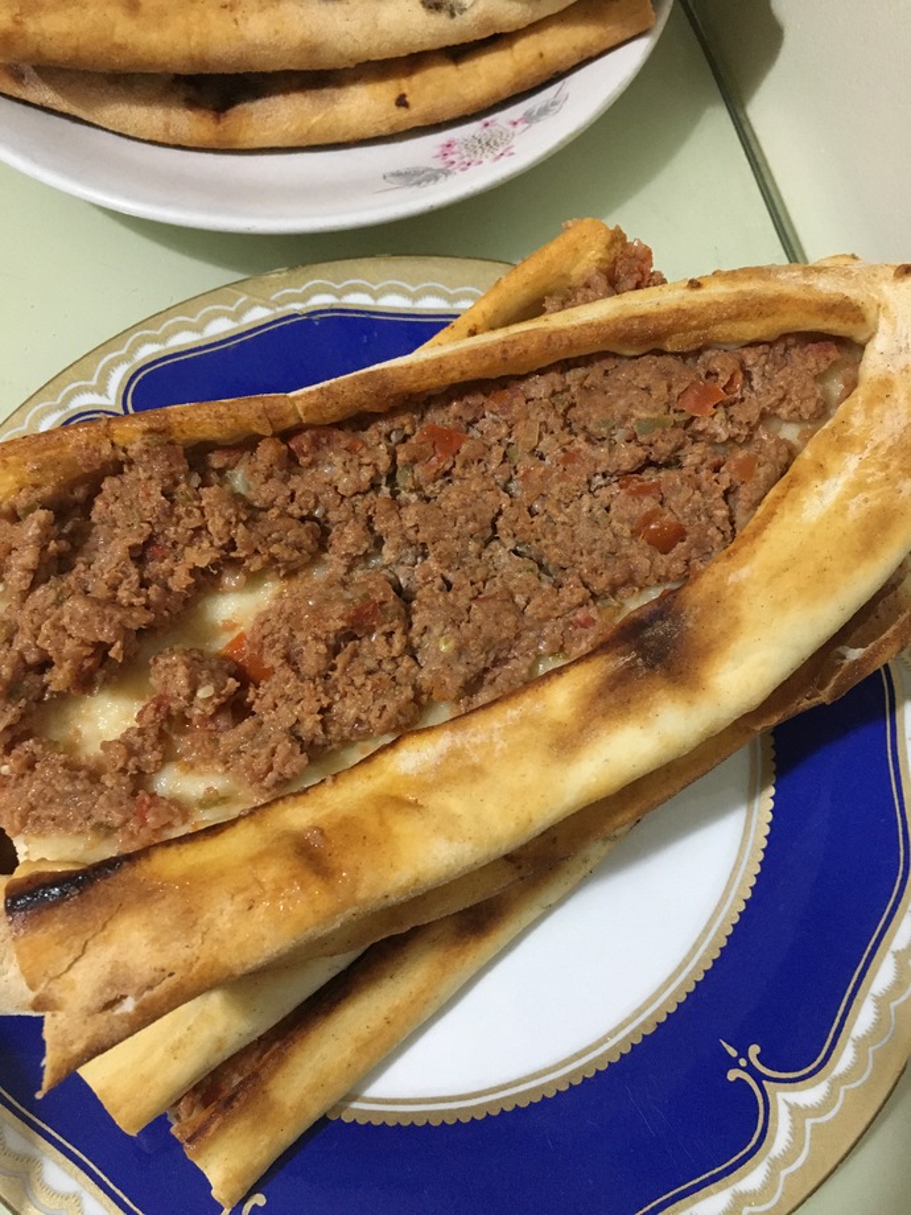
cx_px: 456
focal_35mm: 29
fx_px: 1018
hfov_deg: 48.2
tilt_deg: -69.6
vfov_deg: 61.7
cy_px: 608
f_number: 2.2
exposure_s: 1/25
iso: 200
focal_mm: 4.15
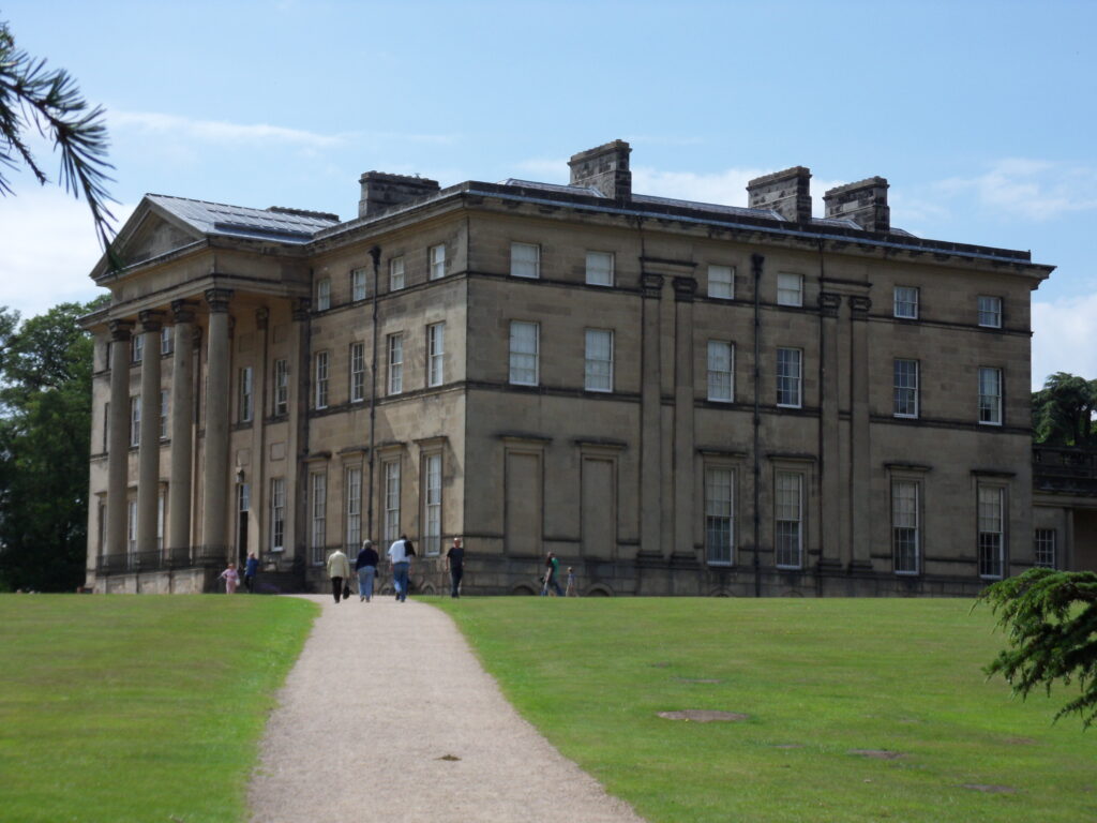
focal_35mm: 80
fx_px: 2535
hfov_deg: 24.4
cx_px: 548
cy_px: 412
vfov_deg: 18.4
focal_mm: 14
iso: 80
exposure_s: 1/750
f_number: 5.3
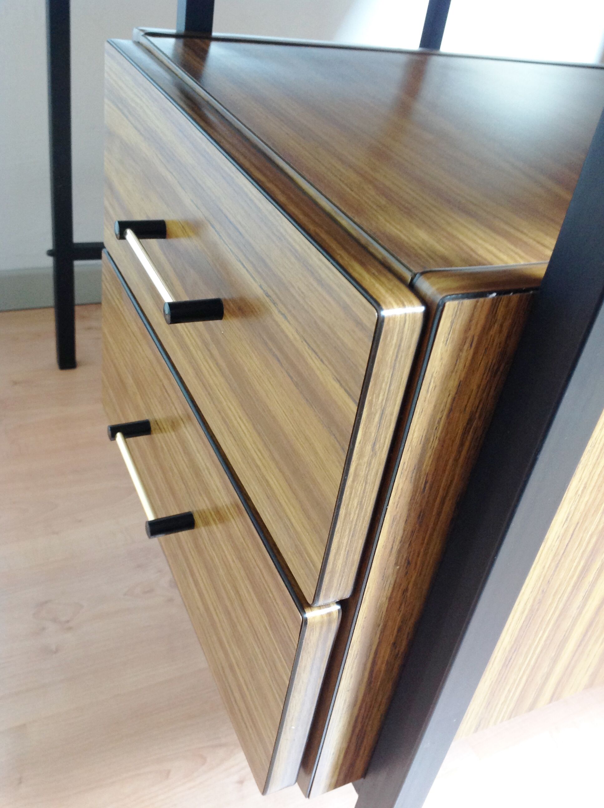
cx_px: 302
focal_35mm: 35
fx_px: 816
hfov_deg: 40.6
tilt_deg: -34.5
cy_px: 404
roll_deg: -9.1
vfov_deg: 52.7
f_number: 2.4
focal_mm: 4.28
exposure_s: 1/15
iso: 125
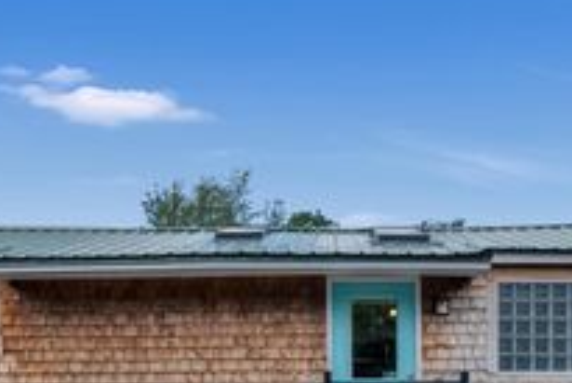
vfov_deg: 30.9
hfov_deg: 49.4
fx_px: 620
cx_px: 321
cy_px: 412
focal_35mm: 39
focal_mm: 16
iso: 200
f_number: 8
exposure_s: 1/500
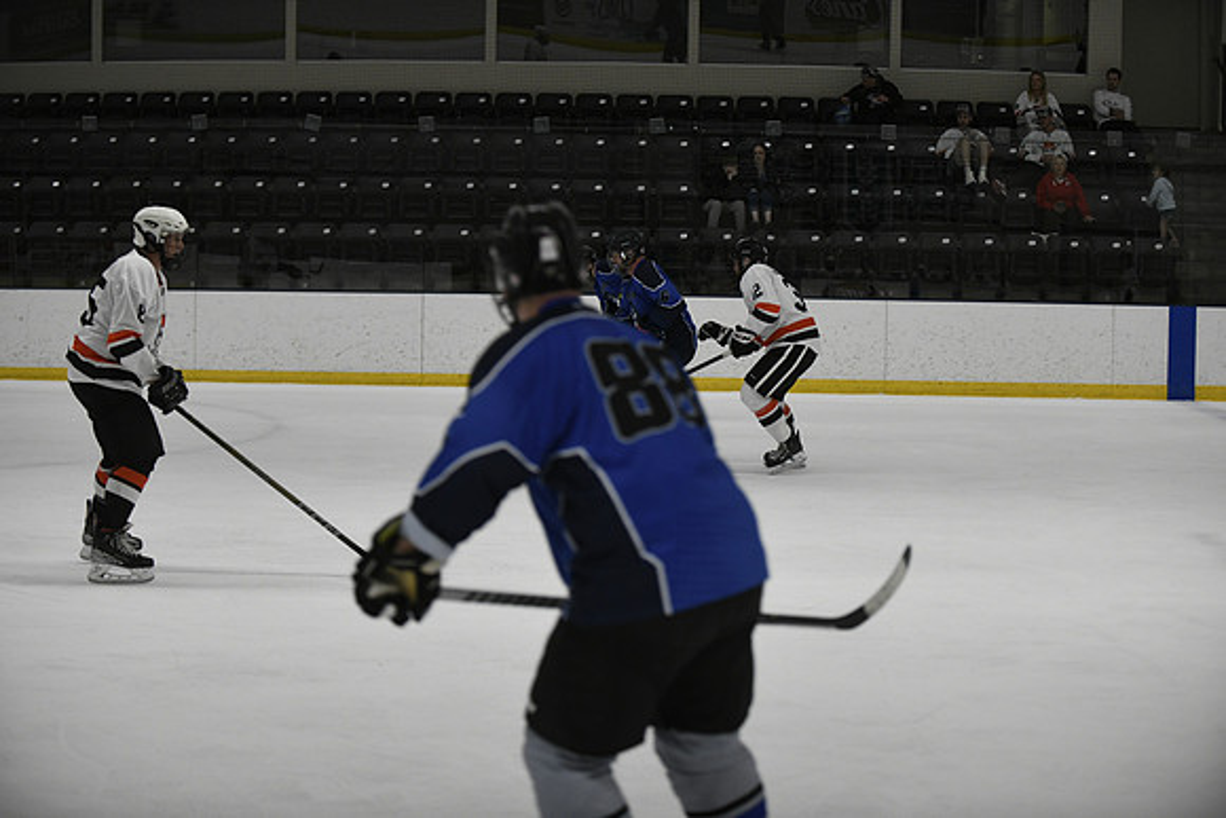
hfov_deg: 28.8
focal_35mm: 70
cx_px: 613
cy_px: 409
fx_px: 2384
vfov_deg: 19.5
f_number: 2.8
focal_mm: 70
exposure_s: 1/640
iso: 1600
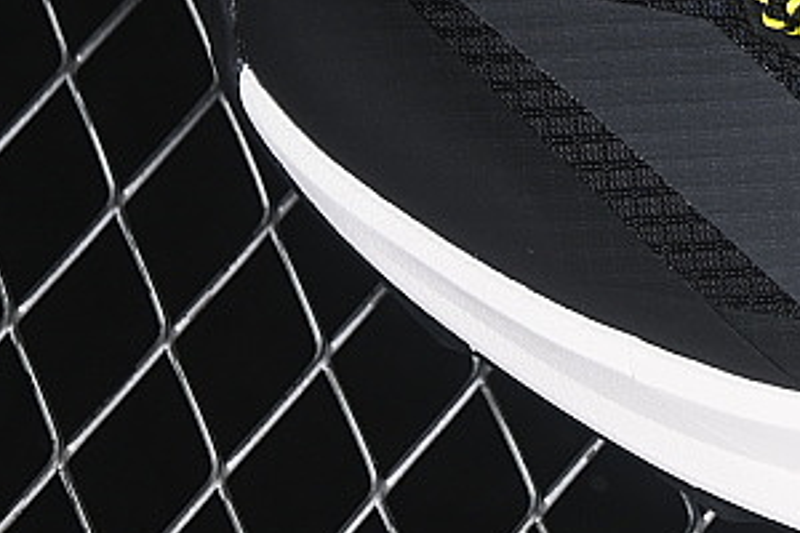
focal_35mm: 270
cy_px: -282
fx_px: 6000
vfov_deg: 5.0
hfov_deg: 7.5
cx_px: 1312
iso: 160
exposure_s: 1/60
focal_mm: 50
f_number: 6.3
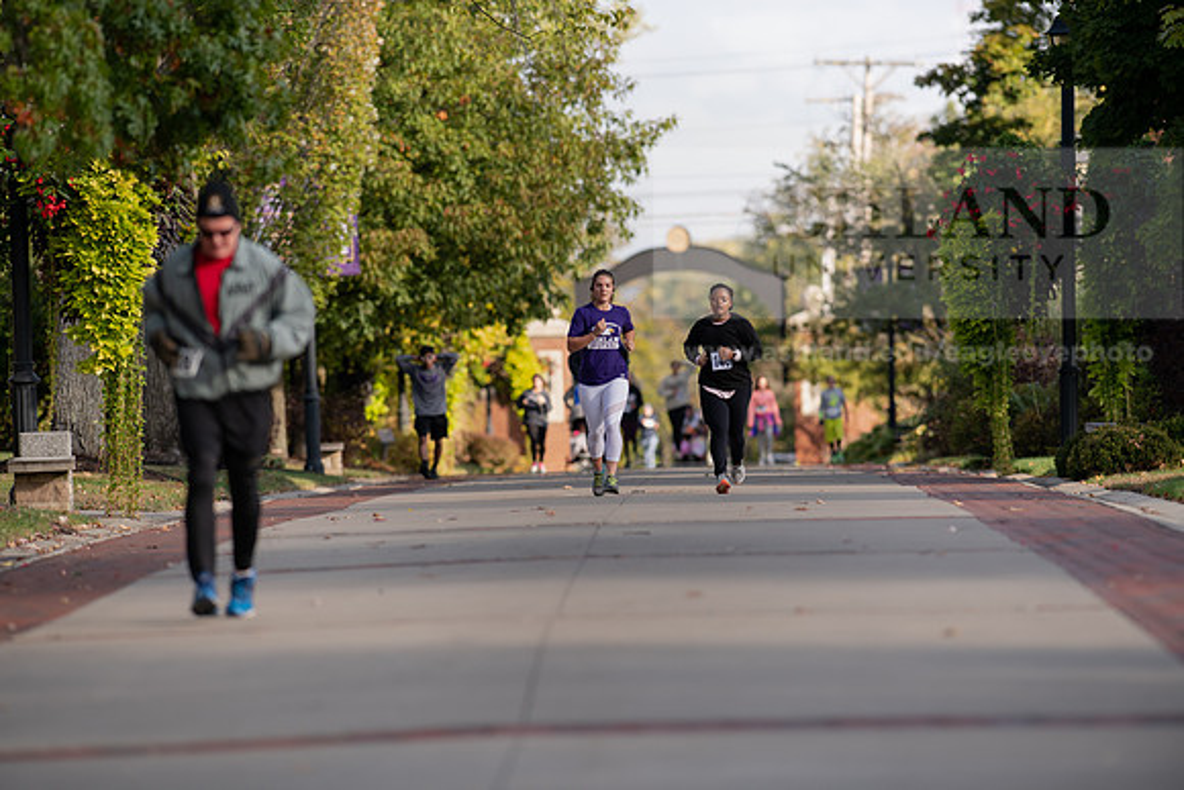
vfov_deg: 4.6
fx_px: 9869
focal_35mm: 300
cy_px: 395
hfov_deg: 6.9
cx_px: 592
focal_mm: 300
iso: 200
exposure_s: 1/640
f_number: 4
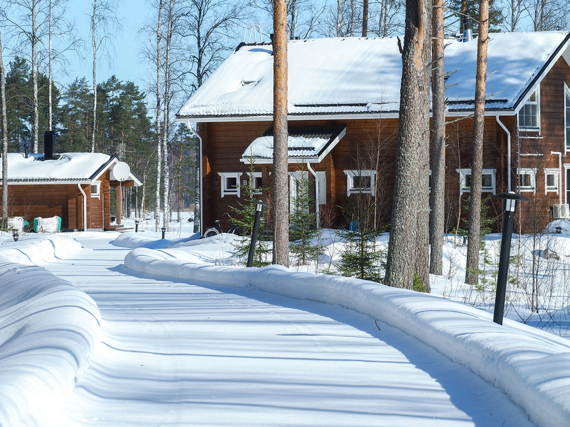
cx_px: 285
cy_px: 214
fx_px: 3293
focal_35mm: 200
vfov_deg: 7.4
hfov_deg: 9.9
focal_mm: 100
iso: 200
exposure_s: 1/640
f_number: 8
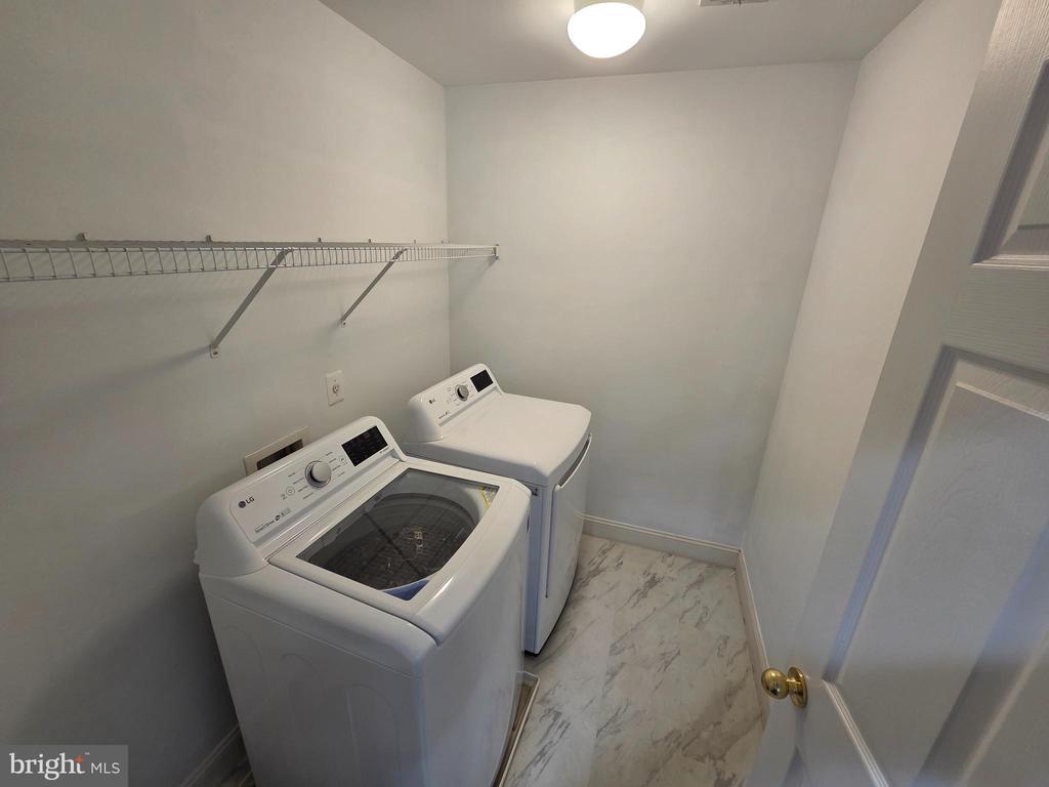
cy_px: 394
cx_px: 524
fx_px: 394
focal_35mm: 13
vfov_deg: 89.9
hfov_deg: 106.2
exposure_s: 1/60
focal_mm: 2.2
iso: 160
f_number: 2.2
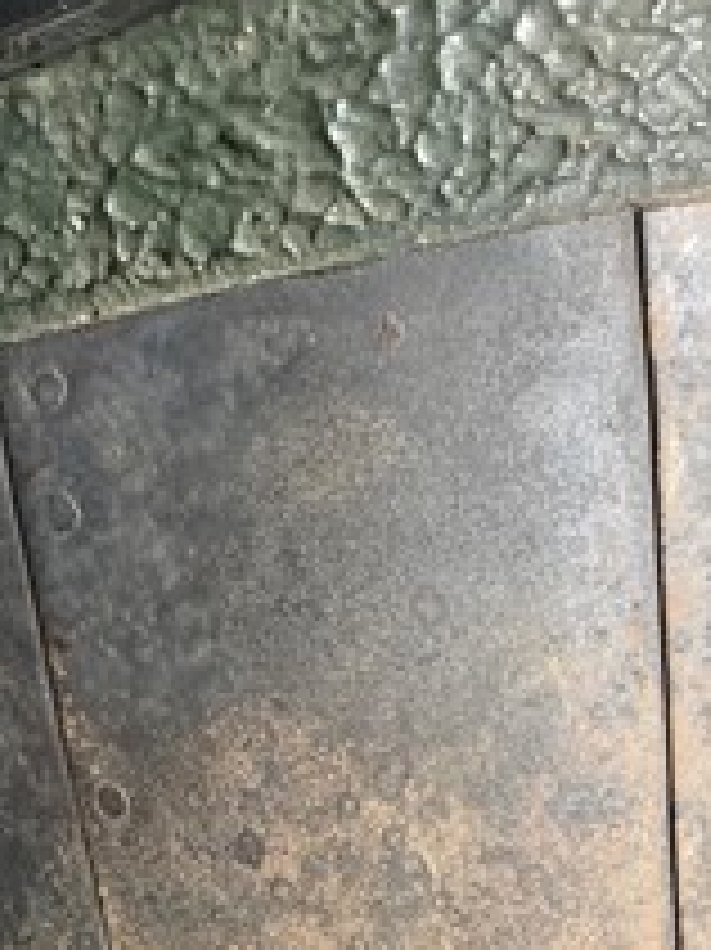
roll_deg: +0.5
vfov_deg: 35.0
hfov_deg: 27.4
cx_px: 284
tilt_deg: -8.3
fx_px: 1453
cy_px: 765
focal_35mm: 53
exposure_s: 1/50
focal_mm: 3.99
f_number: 1.8
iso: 320
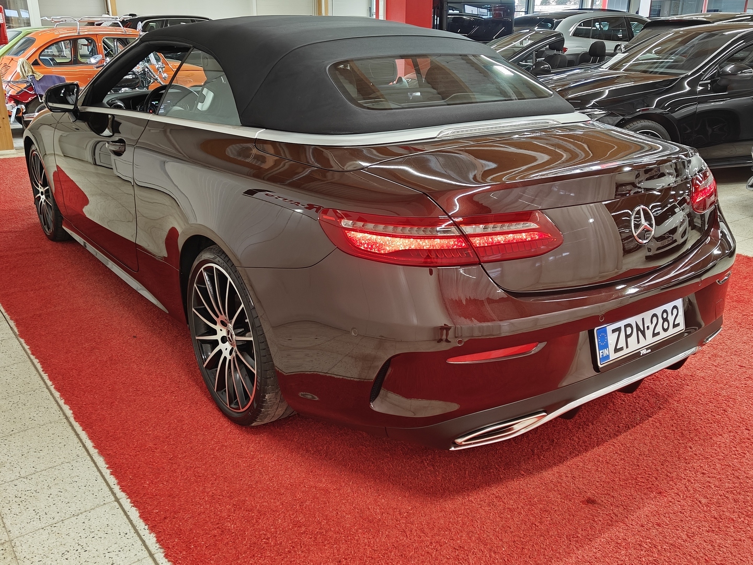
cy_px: 282
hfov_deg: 56.8
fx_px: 696
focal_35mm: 32
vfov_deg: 44.2
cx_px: 376
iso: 125
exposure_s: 1/51
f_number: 1.8
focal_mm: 5.59
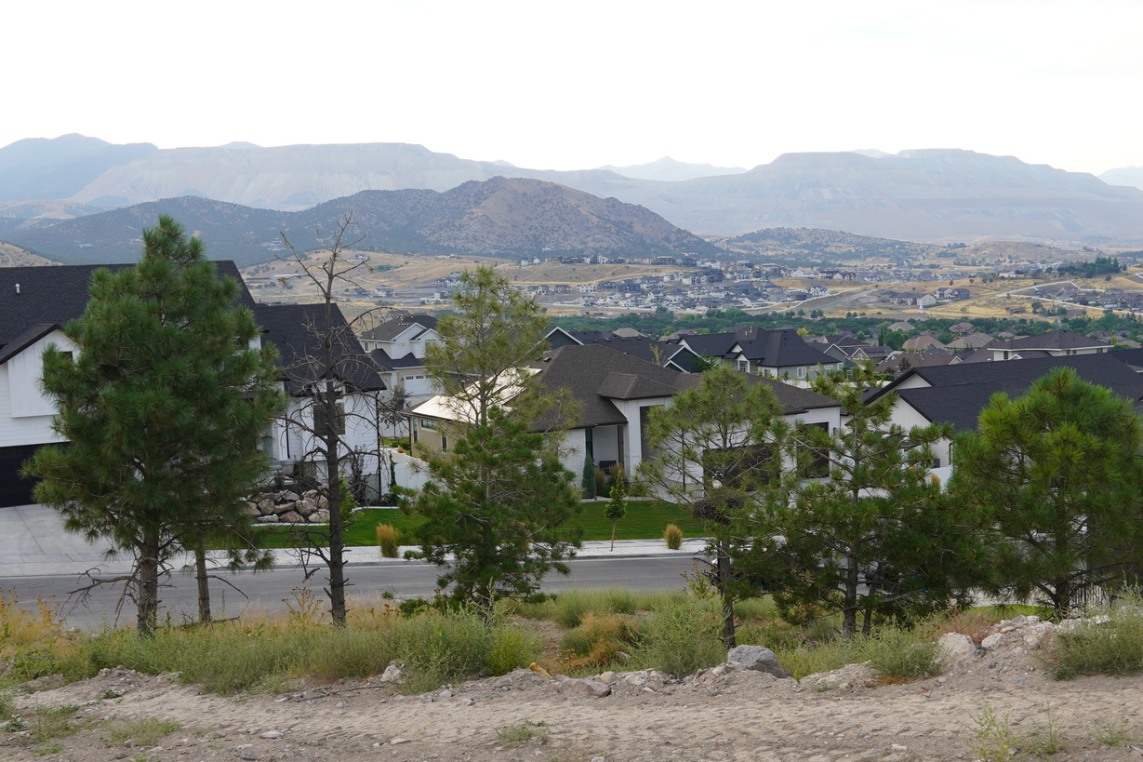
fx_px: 1428
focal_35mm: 45
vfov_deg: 29.8
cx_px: 589
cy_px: 424
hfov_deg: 43.6
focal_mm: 18
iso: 100
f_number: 8
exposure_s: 1/125
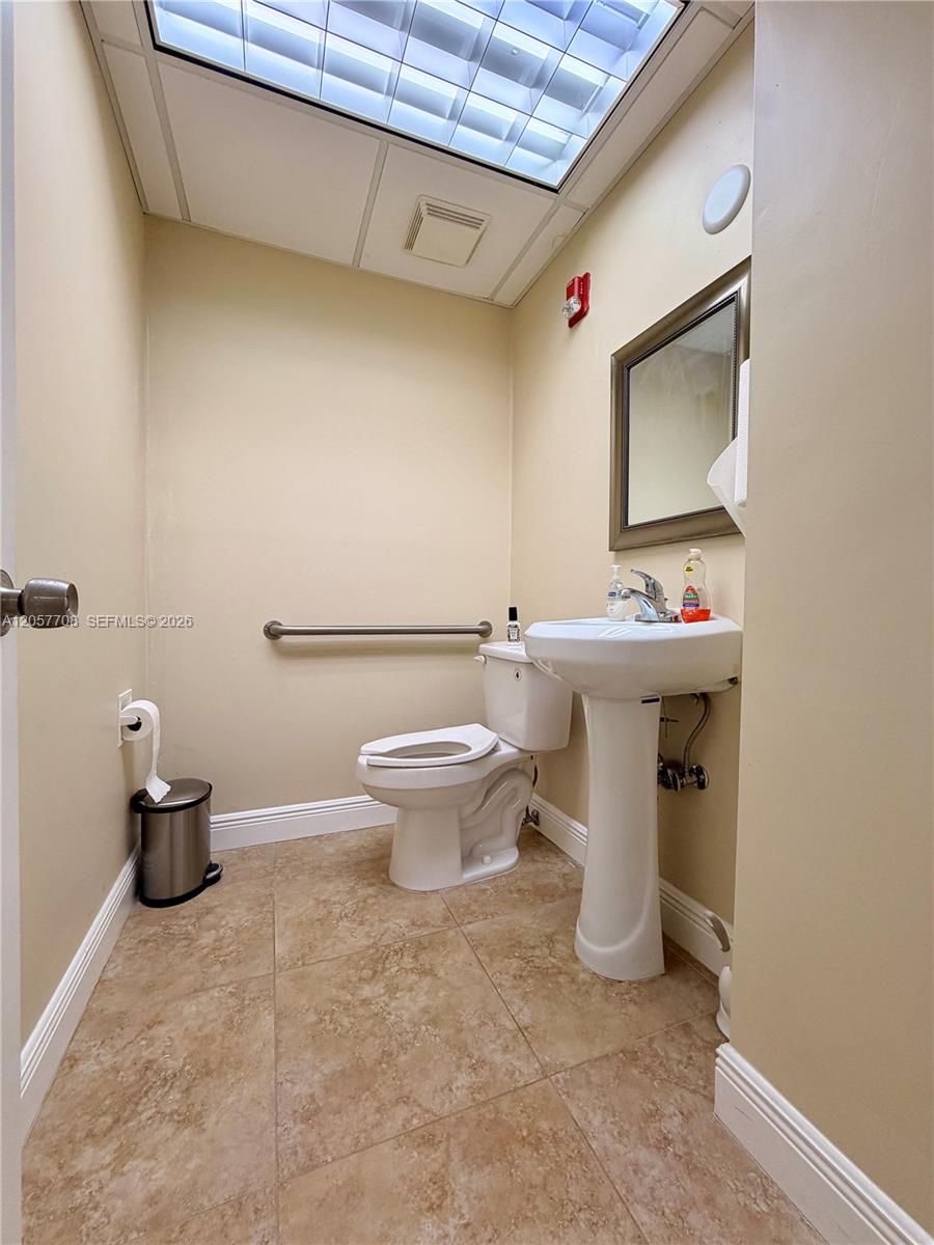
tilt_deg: -1.3
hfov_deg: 85.7
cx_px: 467
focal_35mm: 14
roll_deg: -0.2
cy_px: 622
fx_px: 504
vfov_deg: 102.1
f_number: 2.2
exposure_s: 1/120
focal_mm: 2.22
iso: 125
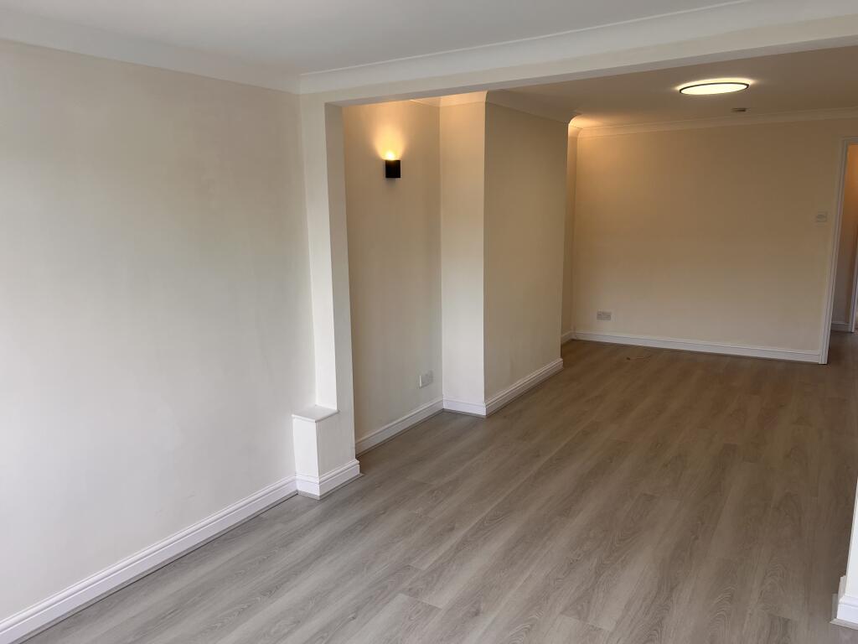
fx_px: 644
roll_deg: +1.5
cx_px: 429
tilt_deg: -10.5
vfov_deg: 53.1
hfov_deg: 67.3
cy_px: 322
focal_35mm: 26
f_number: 1.5
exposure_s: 1/196
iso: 40
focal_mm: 5.7
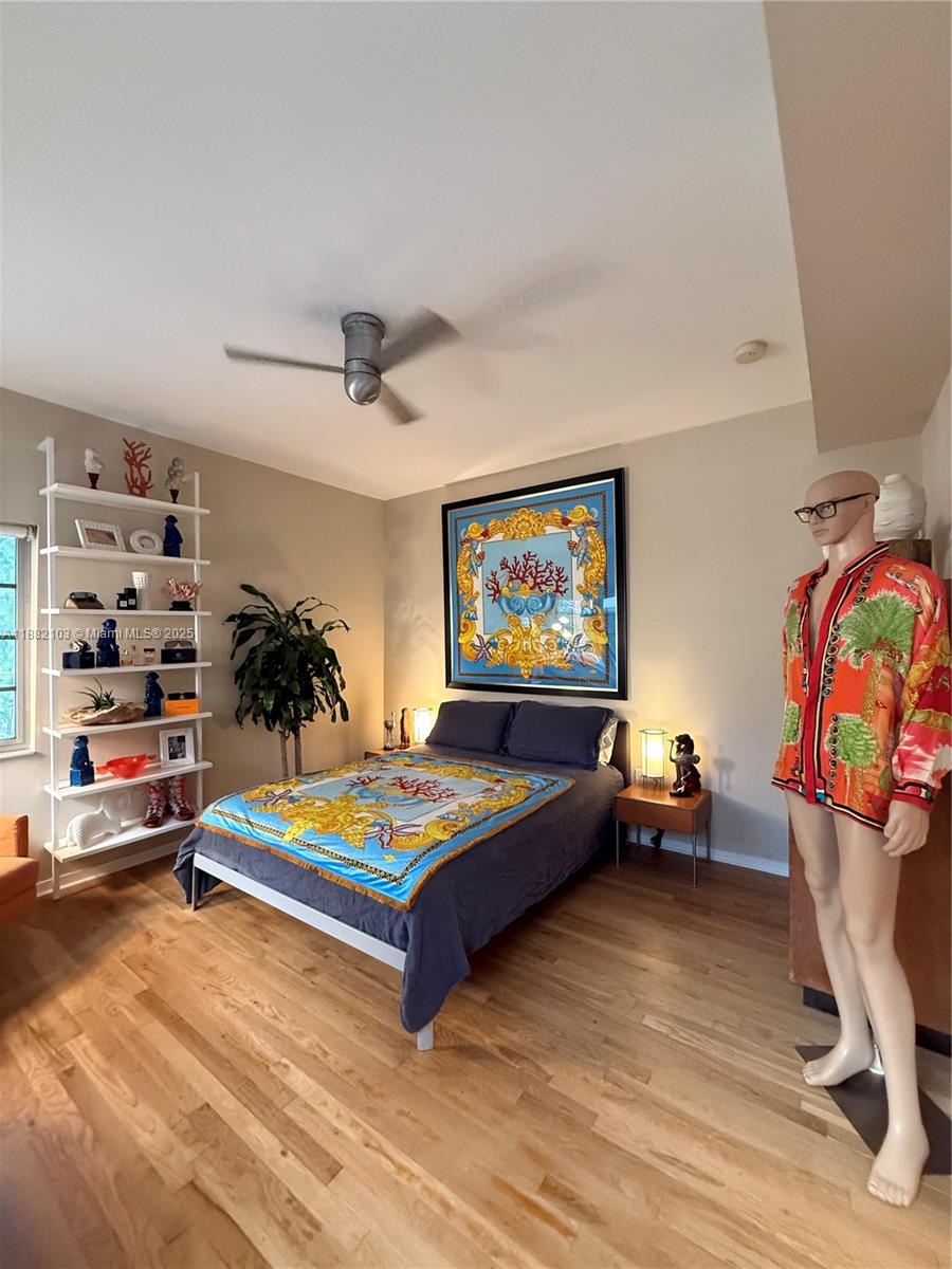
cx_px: 476
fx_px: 513
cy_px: 634
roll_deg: +0.3
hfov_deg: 85.7
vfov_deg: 102.1
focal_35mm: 14
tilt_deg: +1.9
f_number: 2.2
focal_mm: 2.22
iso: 640
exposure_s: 1/60
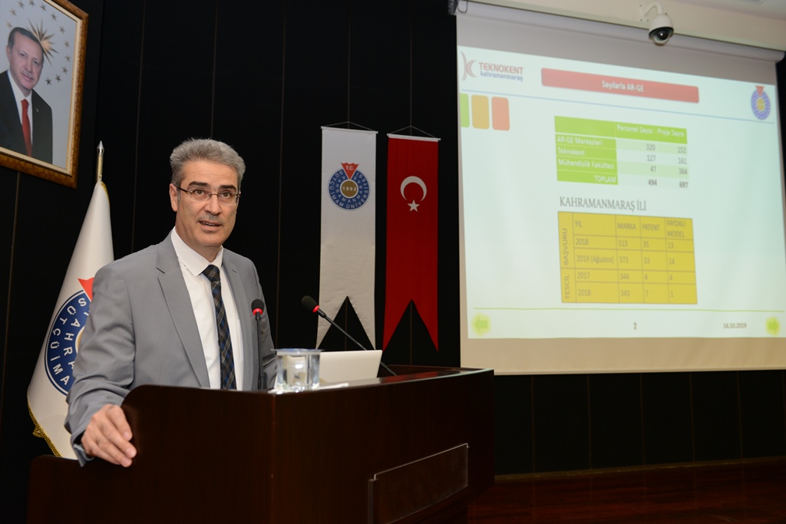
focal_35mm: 29
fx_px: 633
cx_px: 393
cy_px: 262
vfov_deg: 45.0
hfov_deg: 63.7
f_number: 4
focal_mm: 29
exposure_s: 1/125
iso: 1250
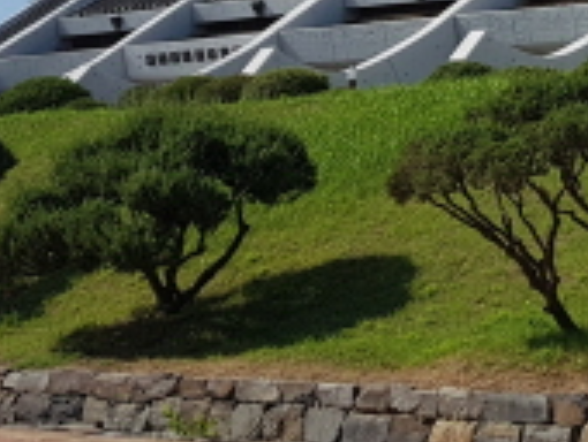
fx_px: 1820
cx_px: 882
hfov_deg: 16.7
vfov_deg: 12.6
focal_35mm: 107
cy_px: -357
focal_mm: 4.2
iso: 50
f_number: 1.7
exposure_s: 1/3896
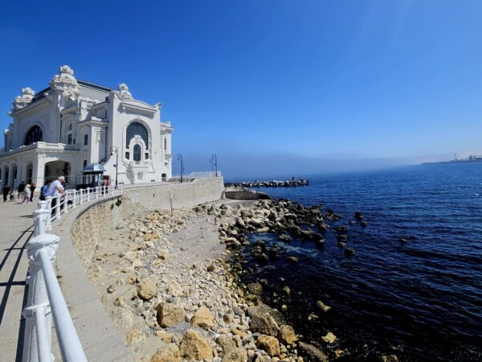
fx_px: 181
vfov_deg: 89.9
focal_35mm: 13
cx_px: 241
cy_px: 181
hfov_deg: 106.2
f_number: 2.2
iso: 50
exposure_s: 1/5000
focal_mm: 2.2
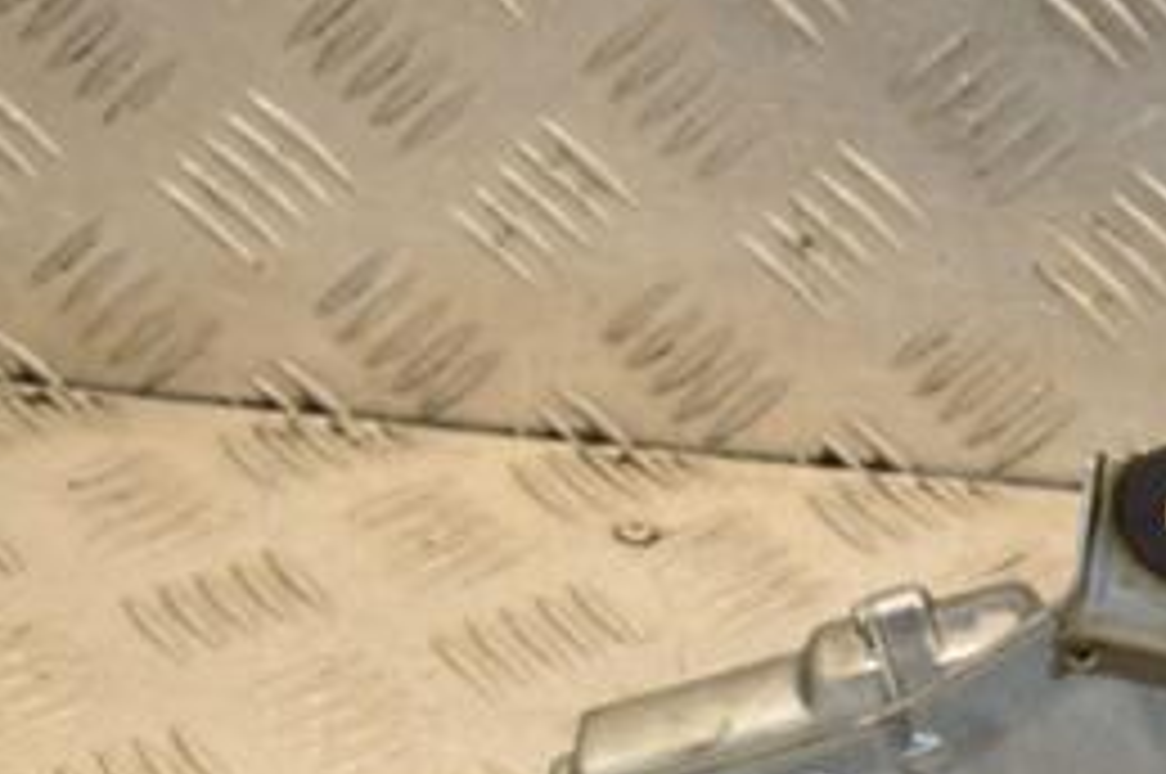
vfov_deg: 8.2
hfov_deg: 12.2
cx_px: 1130
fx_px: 5402
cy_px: 572
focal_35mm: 167
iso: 800
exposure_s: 1/200
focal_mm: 48
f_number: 7.1
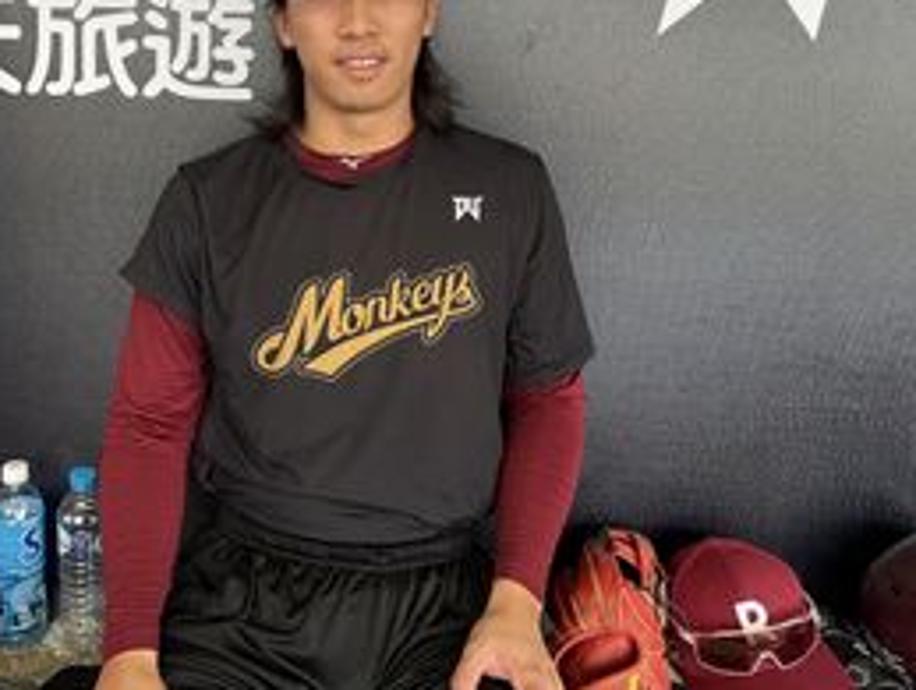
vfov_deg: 37.9
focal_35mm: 37
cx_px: 329
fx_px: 980
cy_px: 188
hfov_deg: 49.5
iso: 125
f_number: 1.78
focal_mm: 6.76
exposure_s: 1/121
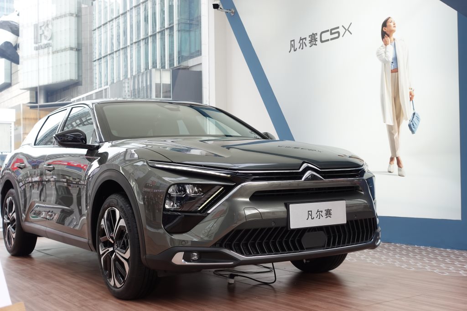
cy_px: 156
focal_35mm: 49
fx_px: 635
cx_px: 234
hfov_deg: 40.4
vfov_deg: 27.5
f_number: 4
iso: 125
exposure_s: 1/80
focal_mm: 18.4
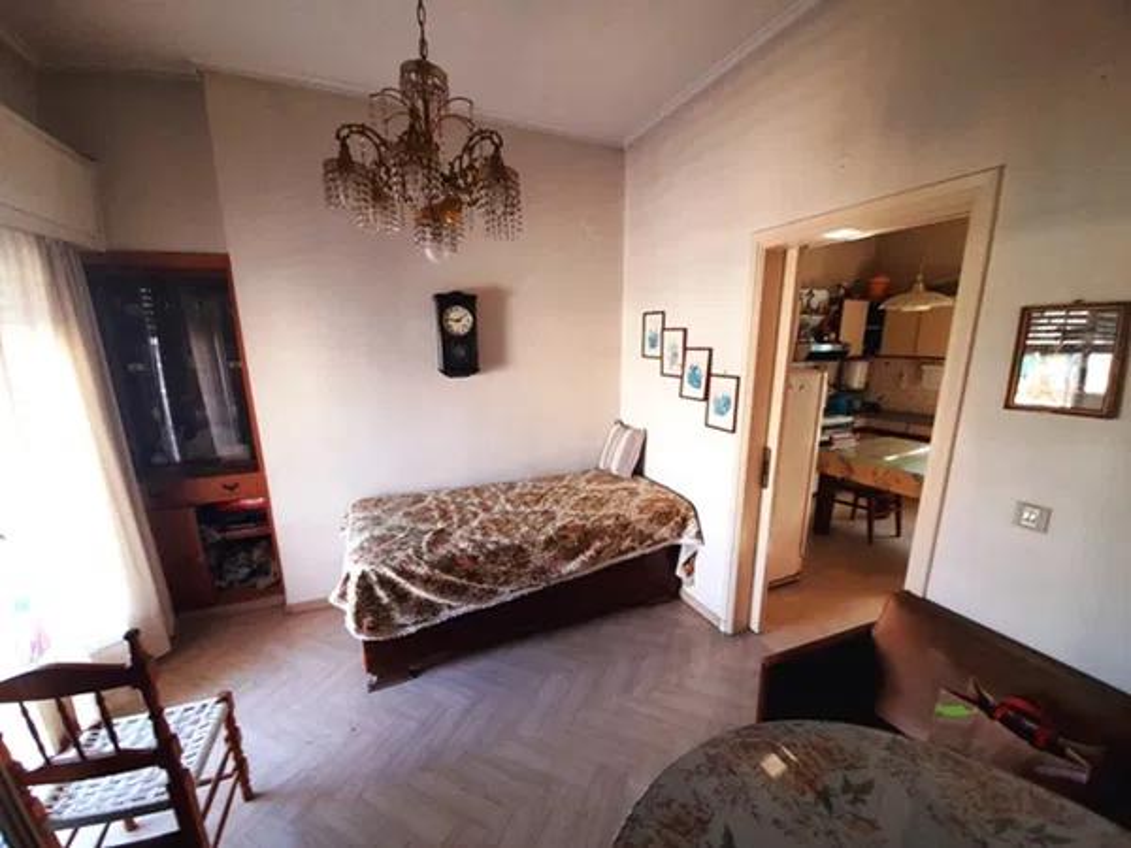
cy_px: 424
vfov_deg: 89.9
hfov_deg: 106.2
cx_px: 566
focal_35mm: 13
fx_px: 425
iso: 50
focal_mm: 1.42
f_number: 2.2
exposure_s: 1/25
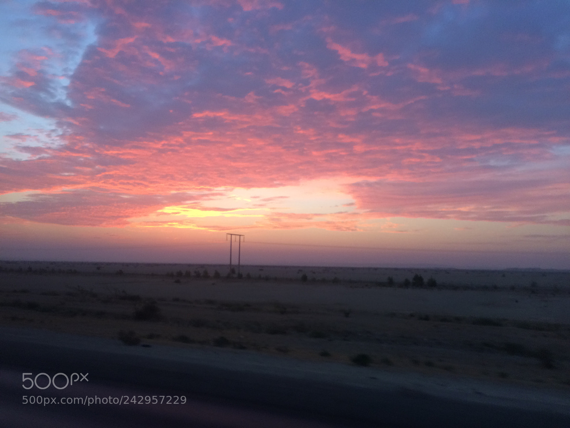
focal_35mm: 29
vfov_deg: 48.2
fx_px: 478
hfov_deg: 61.7
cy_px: 214
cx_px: 285
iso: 50
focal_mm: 4.15
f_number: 2.2
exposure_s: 1/33
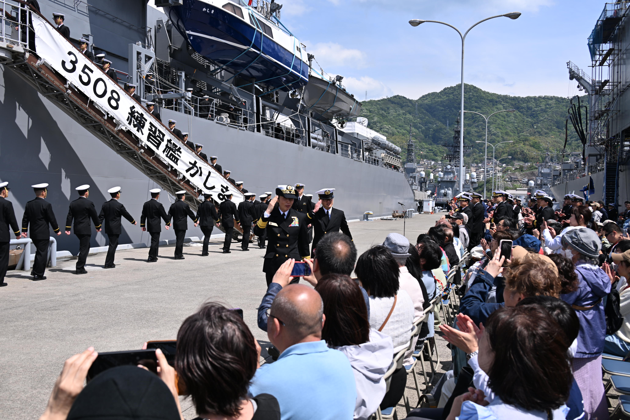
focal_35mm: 35
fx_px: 612
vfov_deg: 37.9
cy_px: 210
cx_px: 315
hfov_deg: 54.4
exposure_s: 1/250
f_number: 8
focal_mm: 35
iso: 100
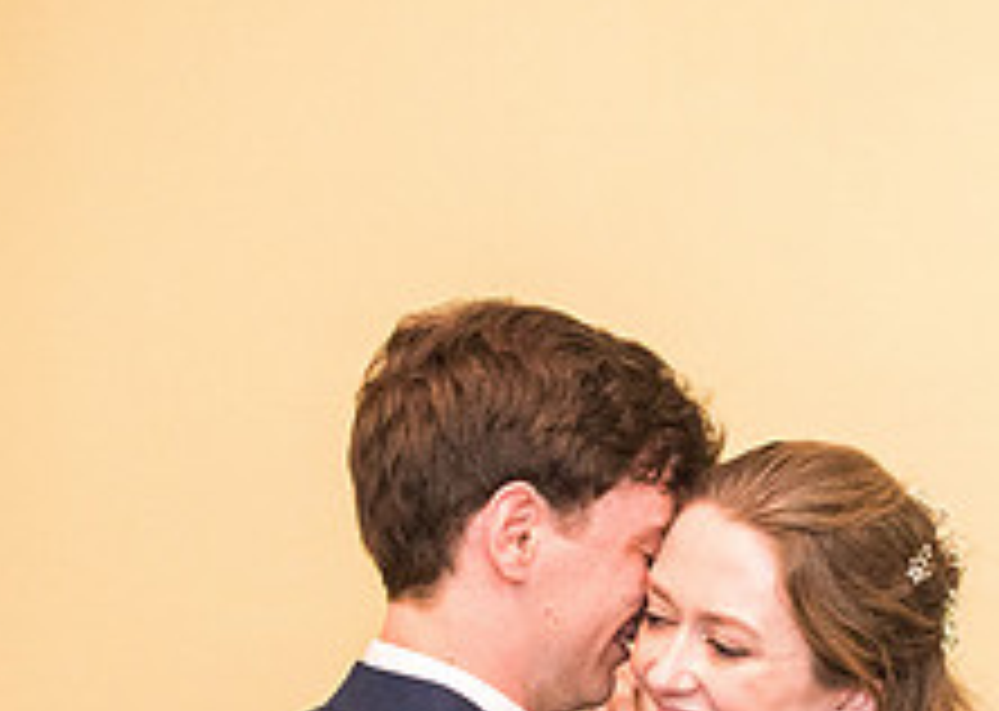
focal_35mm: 98
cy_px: 669
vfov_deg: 14.4
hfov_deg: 20.2
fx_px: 2777
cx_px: 768
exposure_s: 1/125
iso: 2500
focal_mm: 32
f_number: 2.8
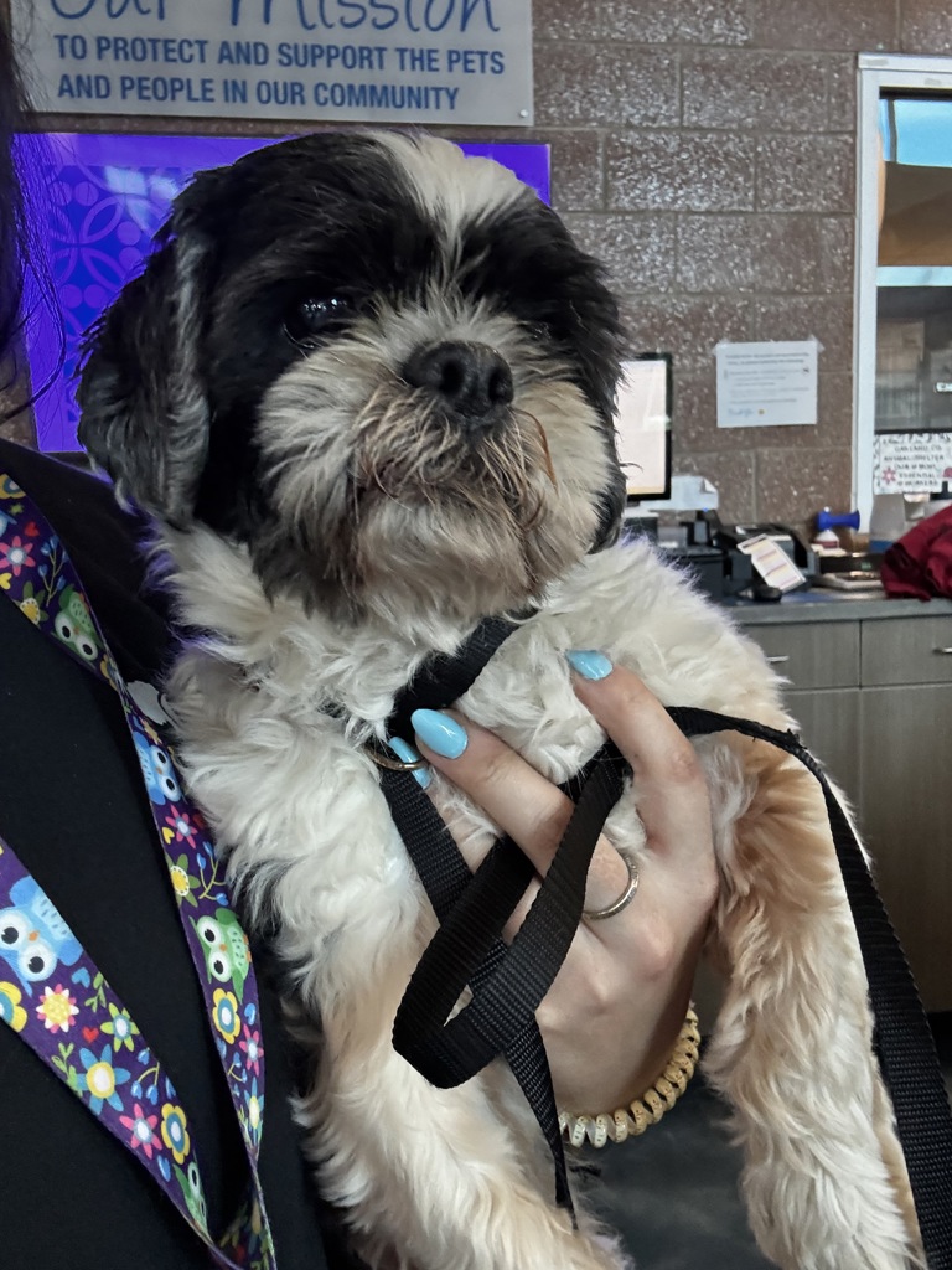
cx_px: 476
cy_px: 635
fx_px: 1100
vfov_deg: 60.0
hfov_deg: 46.8
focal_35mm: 30
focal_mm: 2.69
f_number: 1.9
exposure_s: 1/60
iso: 250
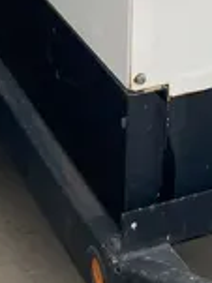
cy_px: -125
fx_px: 1112
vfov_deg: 13.7
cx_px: 255
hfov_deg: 10.7
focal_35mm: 136
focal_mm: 3.99
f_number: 1.8
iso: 20
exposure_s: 1/2088
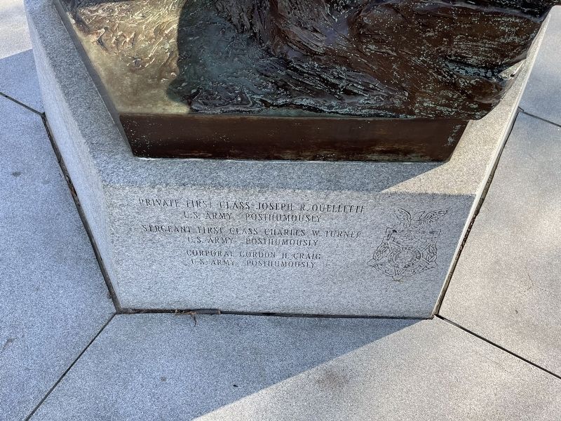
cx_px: 280
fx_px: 421
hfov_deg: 67.3
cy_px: 210
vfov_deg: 53.1
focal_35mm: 26
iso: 50
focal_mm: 5.1
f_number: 1.6
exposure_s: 1/649
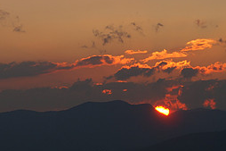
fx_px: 1506
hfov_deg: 8.6
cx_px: 52
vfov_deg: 5.7
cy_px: 47
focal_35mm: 240
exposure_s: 1/250
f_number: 6.3
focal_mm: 70
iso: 100
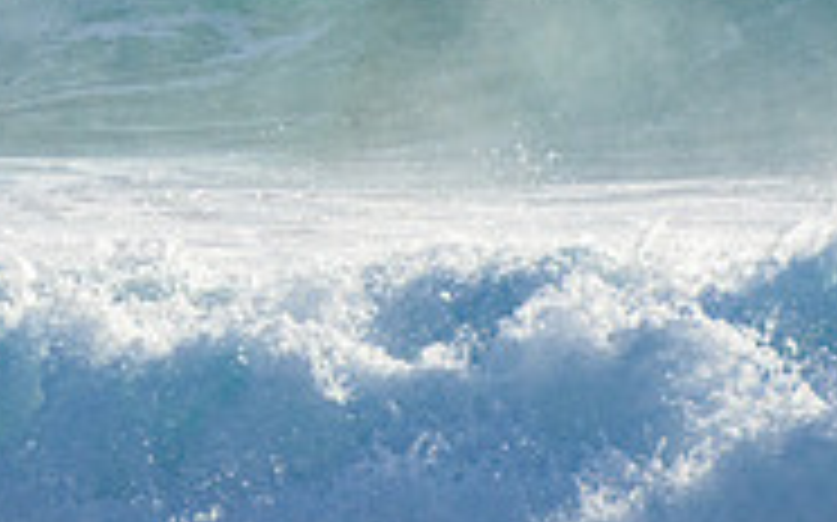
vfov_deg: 0.7
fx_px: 42357
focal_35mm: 1858
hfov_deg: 1.1
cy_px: -133
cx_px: 302
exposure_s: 1/2000
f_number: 5.6
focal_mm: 390
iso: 320
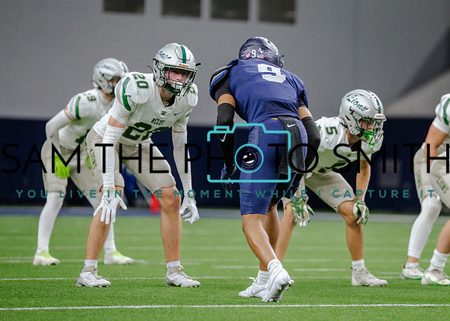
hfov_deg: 6.3
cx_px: 365
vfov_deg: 4.5
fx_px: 4076
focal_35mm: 319
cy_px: 176
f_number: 2.8
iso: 3200
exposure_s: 1/1250
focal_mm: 200
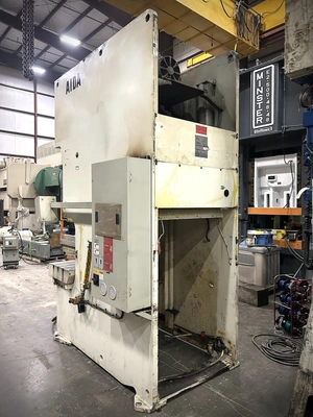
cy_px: 208
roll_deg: +0.4
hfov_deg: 53.1
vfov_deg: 67.3
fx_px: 313
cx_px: 156
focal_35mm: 26
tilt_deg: -0.6
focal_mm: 5.7
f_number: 1.5
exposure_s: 1/60
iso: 500
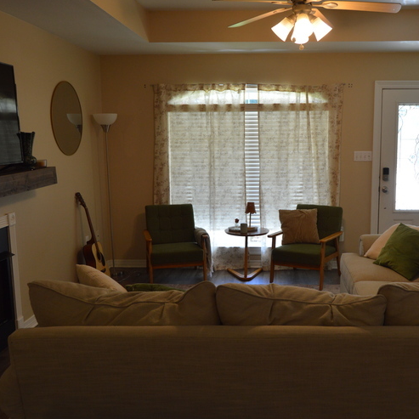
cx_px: 263
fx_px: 479
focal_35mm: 35
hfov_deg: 46.8
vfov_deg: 47.2
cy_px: 211
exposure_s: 1/80
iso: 400
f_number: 4.5
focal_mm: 18
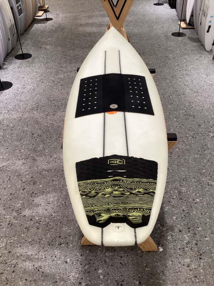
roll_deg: -0.5
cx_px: 107
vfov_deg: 58.4
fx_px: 256
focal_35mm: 31
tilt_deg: -39.6
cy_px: 143
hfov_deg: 45.4
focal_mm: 3.3
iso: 80
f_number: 2.4
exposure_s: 1/60
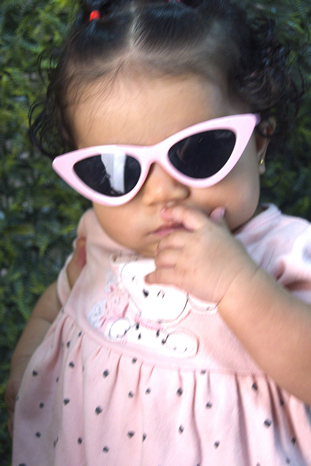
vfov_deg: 27.0
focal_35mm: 75
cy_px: 233
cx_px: 156
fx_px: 972
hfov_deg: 18.2
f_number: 7
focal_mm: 50
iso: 640
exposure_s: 1/80
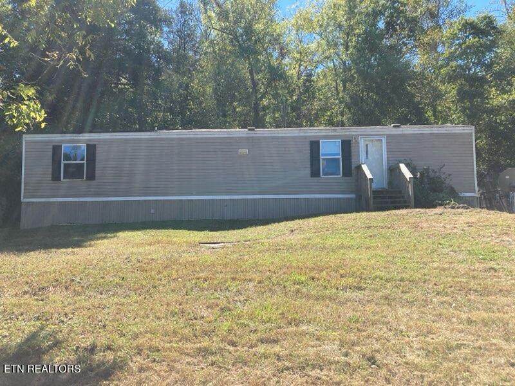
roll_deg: +0.6
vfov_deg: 49.7
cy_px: 193
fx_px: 417
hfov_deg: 63.4
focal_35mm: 28
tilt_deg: +5.5
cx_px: 258
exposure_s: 1/827
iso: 20
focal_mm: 3.99
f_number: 1.8
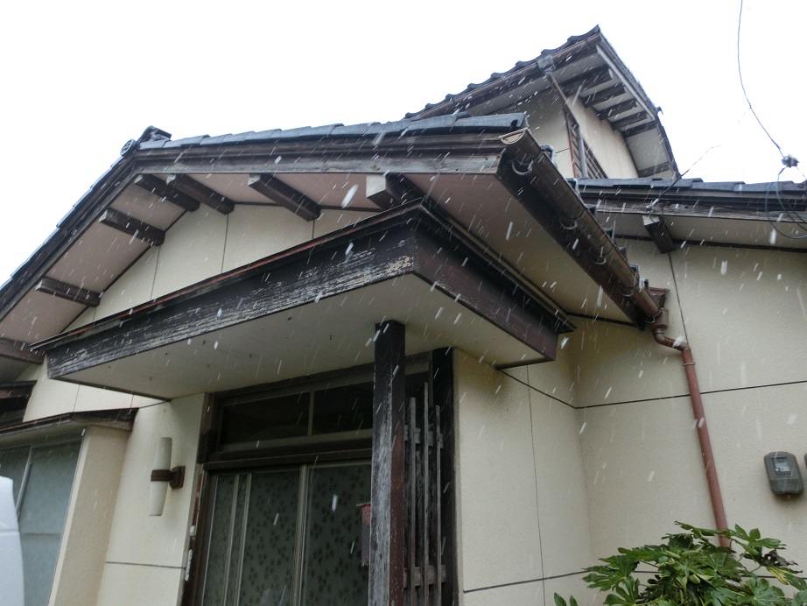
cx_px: 404
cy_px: 303
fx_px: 560
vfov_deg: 56.8
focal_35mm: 24
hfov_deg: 71.6
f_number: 3
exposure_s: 1/125
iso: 80
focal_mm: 4.24
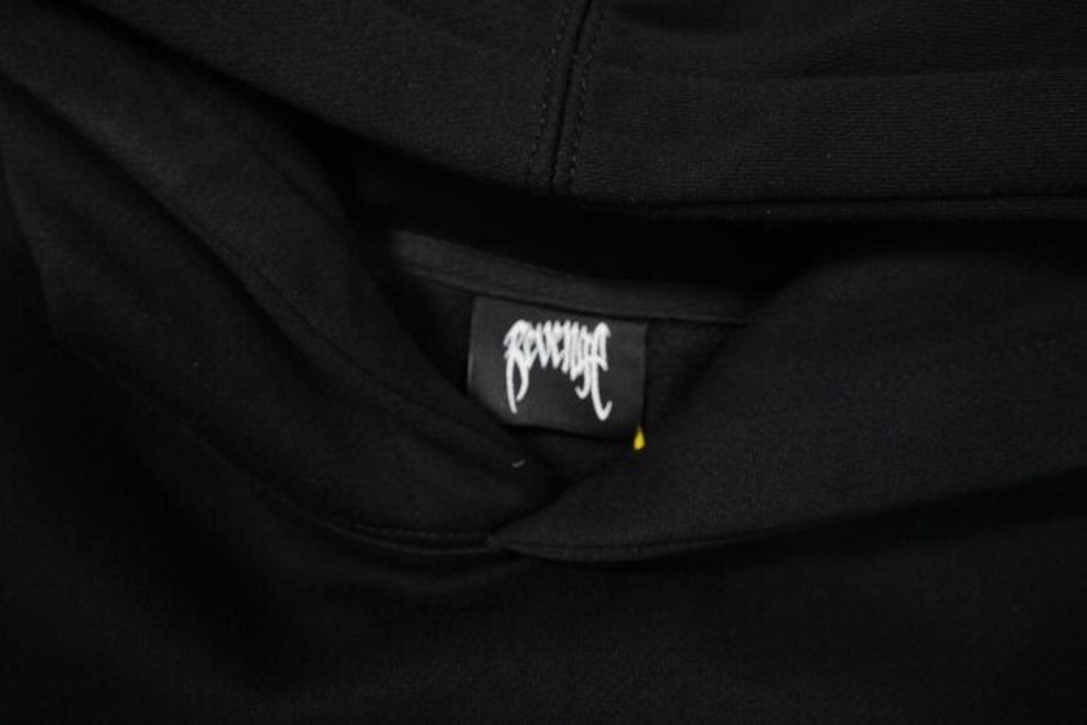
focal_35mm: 35
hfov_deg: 54.4
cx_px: 544
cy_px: 362
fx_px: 1057
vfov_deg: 37.9
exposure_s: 1/100
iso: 1600
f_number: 10
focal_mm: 35
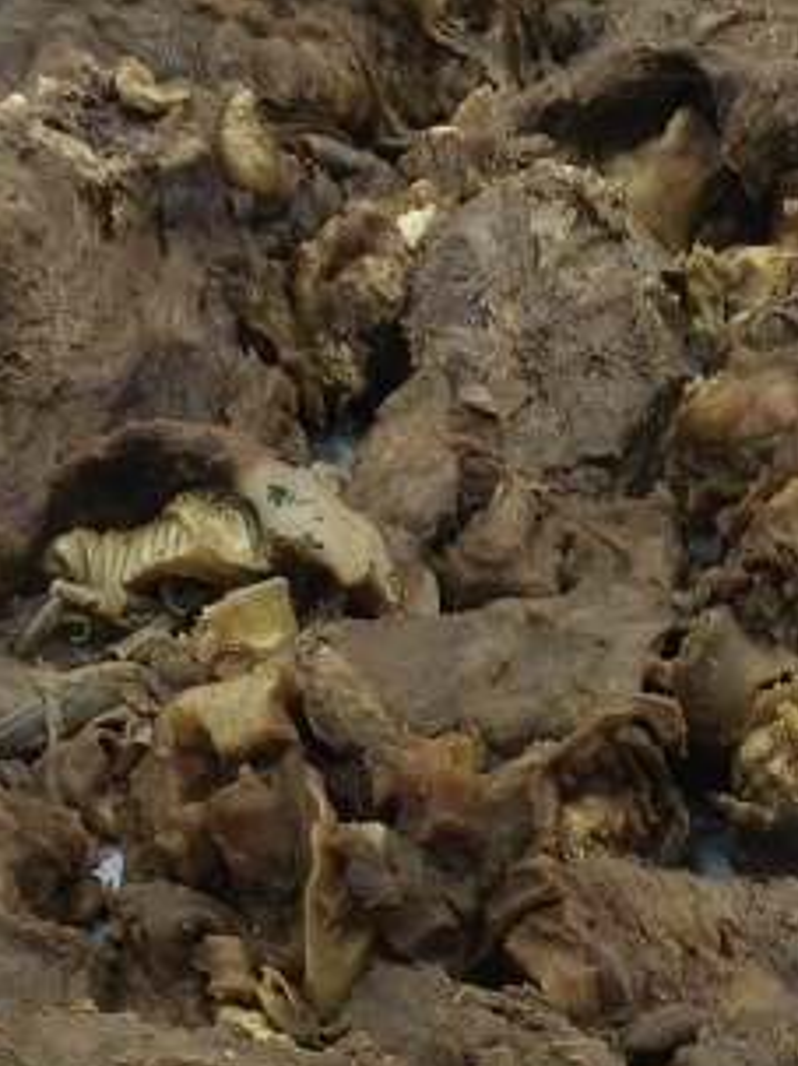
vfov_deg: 19.0
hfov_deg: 17.0
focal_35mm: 81
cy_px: 1863
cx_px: 1083
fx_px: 2491
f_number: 1.88
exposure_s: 1/120
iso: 710
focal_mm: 5.6
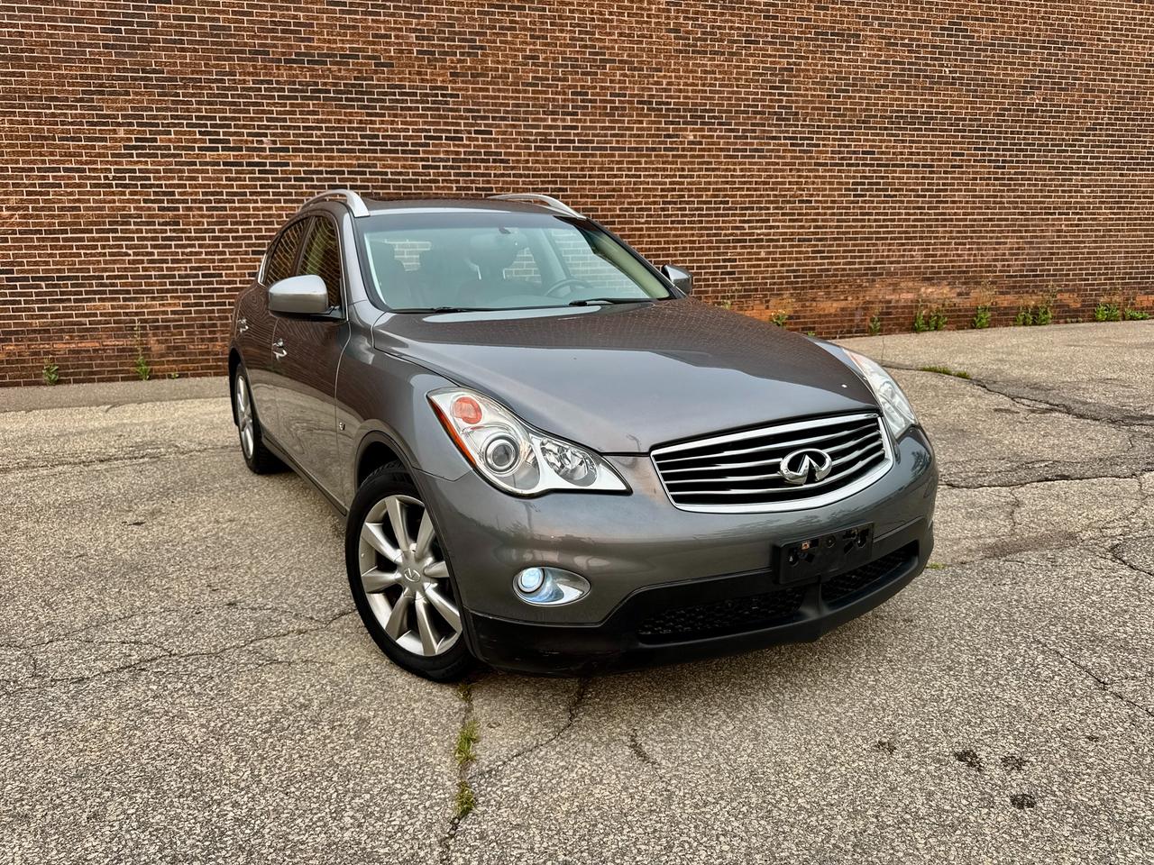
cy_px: 432
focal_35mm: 24
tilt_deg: -10.8
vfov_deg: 56.8
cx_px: 577
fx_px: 800
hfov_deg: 71.6
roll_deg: +1.5
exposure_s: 1/593
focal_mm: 6.76
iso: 80
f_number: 1.78
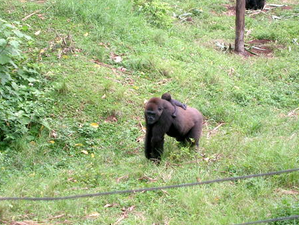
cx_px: 154
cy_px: 82
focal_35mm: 137
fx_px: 1185
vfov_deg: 10.8
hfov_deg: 14.4
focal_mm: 16.2
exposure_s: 1/72.8
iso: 50
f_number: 4.9
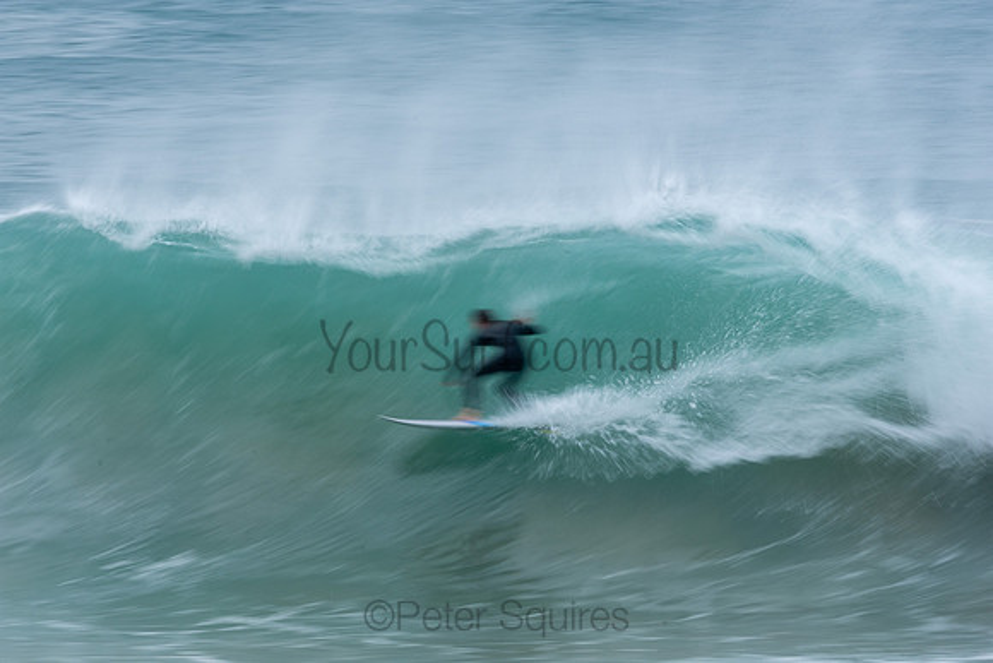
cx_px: 496
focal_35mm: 750
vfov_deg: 1.8
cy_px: 332
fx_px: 20691
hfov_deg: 2.7
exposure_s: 1/20
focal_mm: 500
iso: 100
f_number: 22
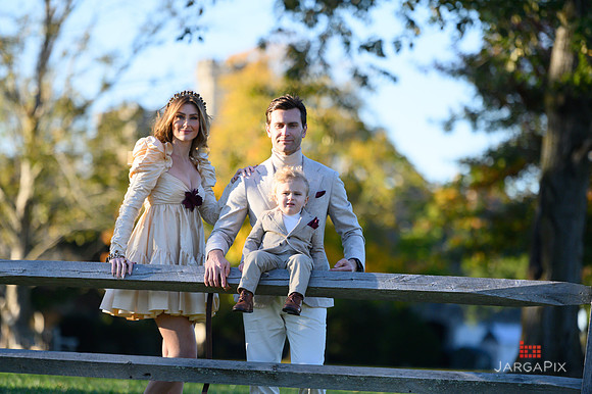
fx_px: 2876
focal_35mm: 175
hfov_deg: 11.8
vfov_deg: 7.8
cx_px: 296
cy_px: 197
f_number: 3.2
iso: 1600
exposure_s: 1/8000
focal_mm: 175
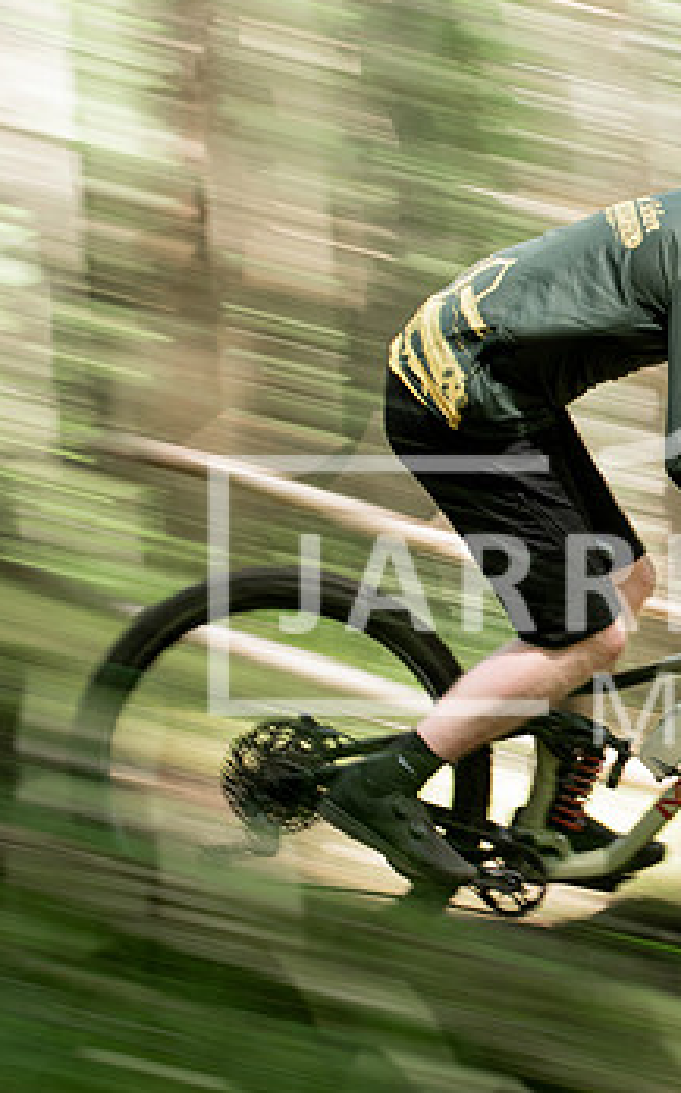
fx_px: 4164
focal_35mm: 140
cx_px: 852
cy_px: 526
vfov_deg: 14.9
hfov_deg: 9.2
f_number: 9
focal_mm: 50
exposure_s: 1/40
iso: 500
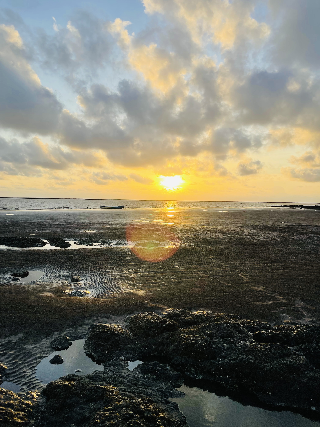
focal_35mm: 26
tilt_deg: -2.0
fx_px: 320
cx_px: 160
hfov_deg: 53.1
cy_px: 214
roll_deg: -1.2
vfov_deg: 67.3
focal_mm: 5.1
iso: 32
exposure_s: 1/1715
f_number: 1.6
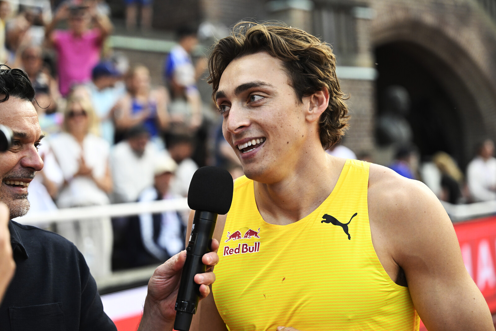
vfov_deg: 19.5
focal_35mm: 70
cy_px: 166
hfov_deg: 28.8
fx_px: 964
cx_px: 248
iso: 2000
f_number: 3.2
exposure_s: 1/2500
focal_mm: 70
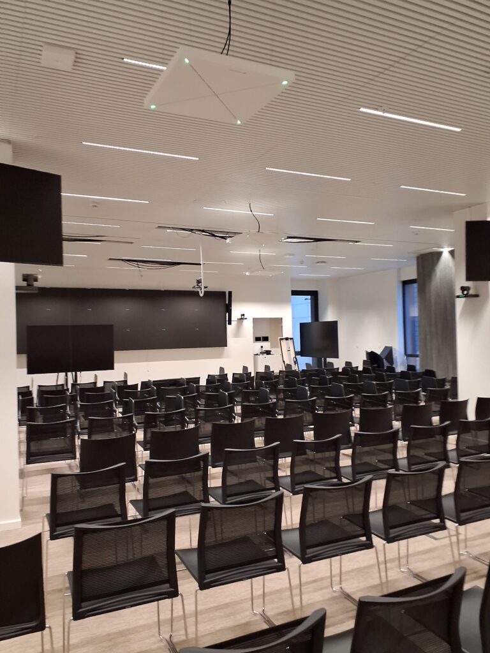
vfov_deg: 65.3
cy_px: 326
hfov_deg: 51.4
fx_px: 510
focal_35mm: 27
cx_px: 245
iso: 250
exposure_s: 1/33
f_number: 1.9
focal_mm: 3.58
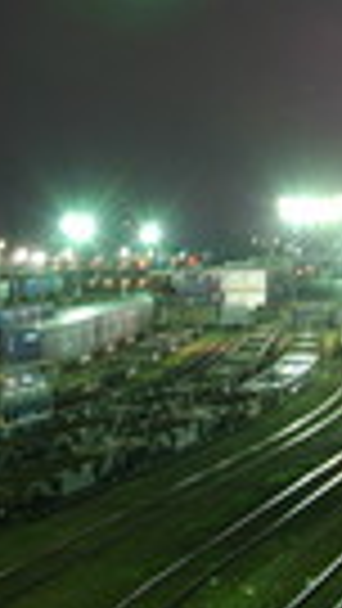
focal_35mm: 157
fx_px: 2530
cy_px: 74
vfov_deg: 13.6
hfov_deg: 7.7
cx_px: 212
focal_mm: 30
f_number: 7.1
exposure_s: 8
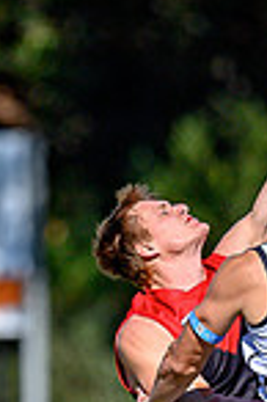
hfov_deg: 0.5
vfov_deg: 0.7
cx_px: 141
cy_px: 544
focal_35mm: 2847
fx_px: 31746
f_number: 4
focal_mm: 500
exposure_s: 1/2500
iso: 160
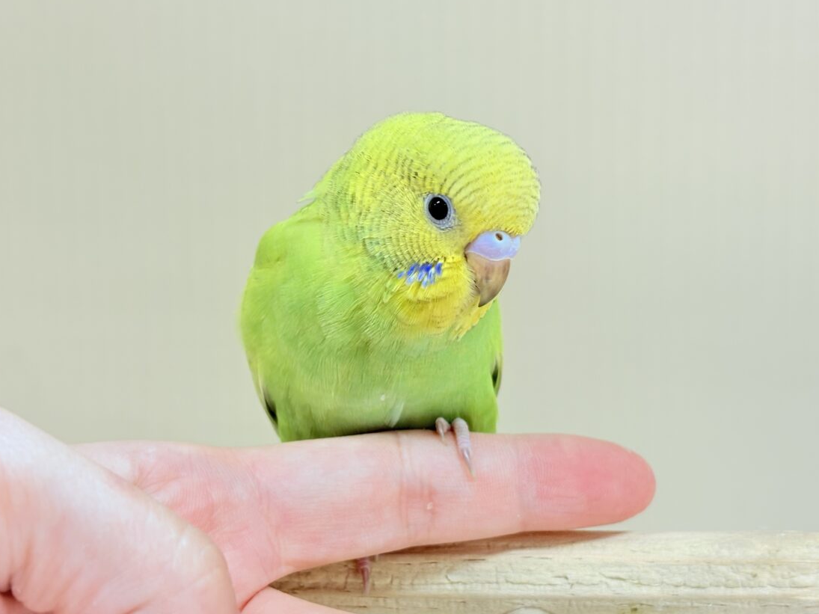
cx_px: 390
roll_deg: +2.5
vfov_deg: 25.6
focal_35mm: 57
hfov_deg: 33.8
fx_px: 1348
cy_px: 328
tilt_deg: -4.1
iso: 64
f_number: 1.6
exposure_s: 1/109
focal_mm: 5.96
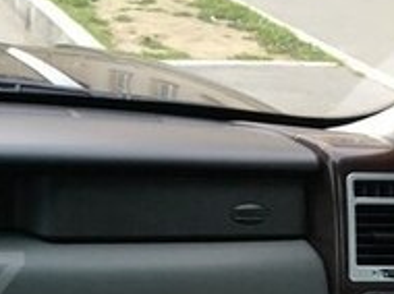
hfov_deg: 17.6
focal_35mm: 101
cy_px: 283
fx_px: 1148
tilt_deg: -23.5
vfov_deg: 14.4
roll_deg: -1.0
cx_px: -187
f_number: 2.2
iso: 80
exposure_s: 1/33
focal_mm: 4.15
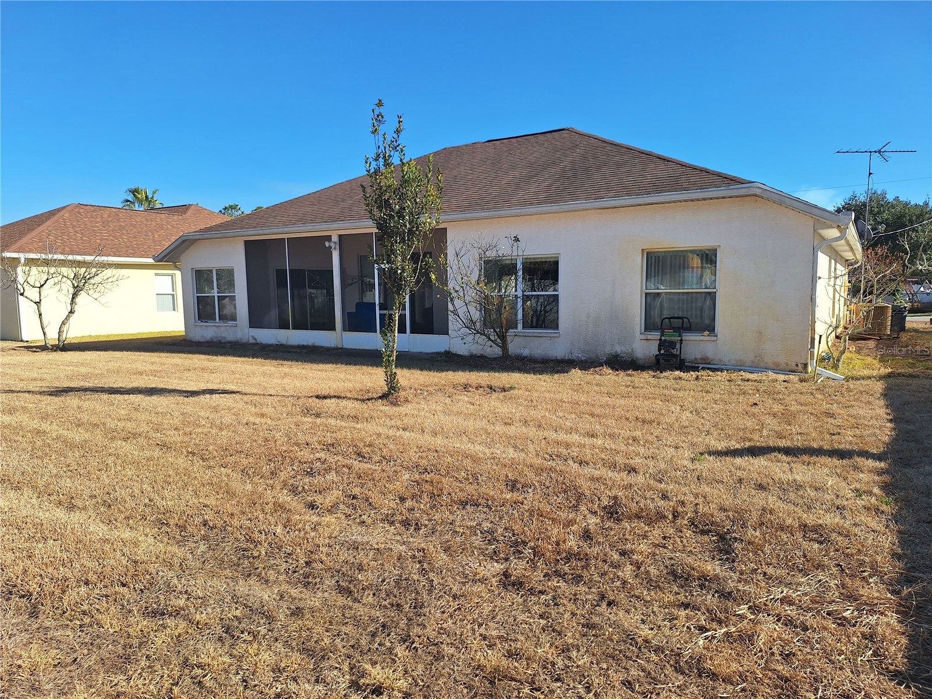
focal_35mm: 23
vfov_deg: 58.9
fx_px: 619
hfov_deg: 73.9
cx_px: 466
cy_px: 350
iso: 40
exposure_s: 1/2653
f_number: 1.8
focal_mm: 5.54
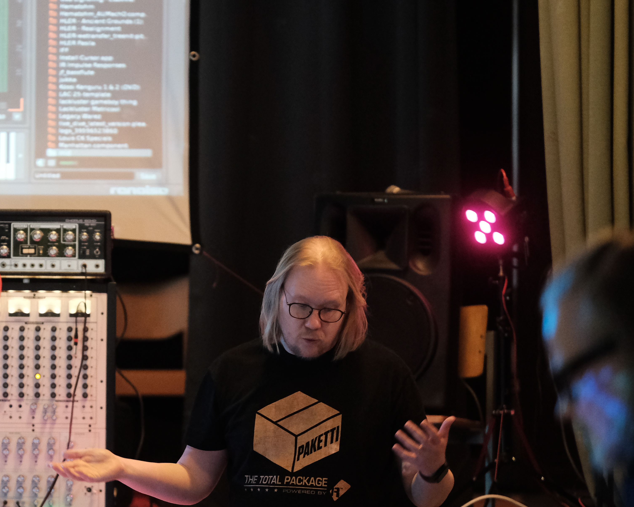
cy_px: 234
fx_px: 3940
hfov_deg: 9.2
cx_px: 43
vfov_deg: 7.4
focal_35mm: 210
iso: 2500
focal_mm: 75
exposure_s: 1/160
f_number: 1.2
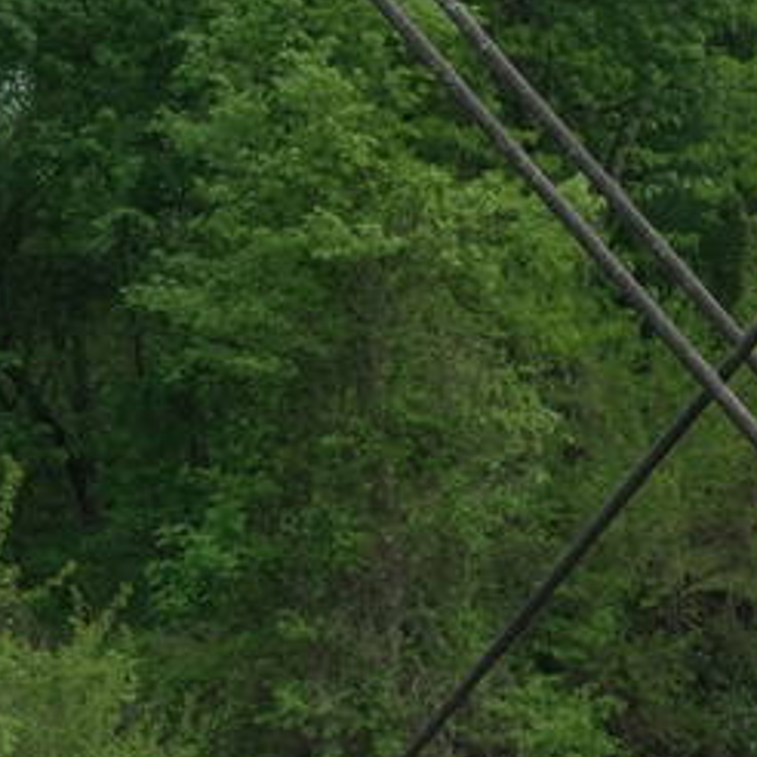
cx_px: 505
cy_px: 623
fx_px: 2103
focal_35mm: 85
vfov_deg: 20.1
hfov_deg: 20.3
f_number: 13
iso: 800
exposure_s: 1/160
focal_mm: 24
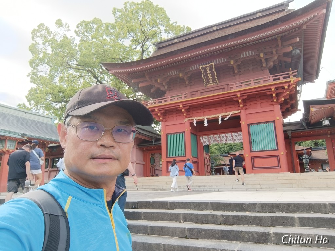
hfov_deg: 71.6
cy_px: 126
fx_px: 232
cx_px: 168
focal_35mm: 24
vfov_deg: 56.8
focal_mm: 3.24
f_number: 2.45
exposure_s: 1/496
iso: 58
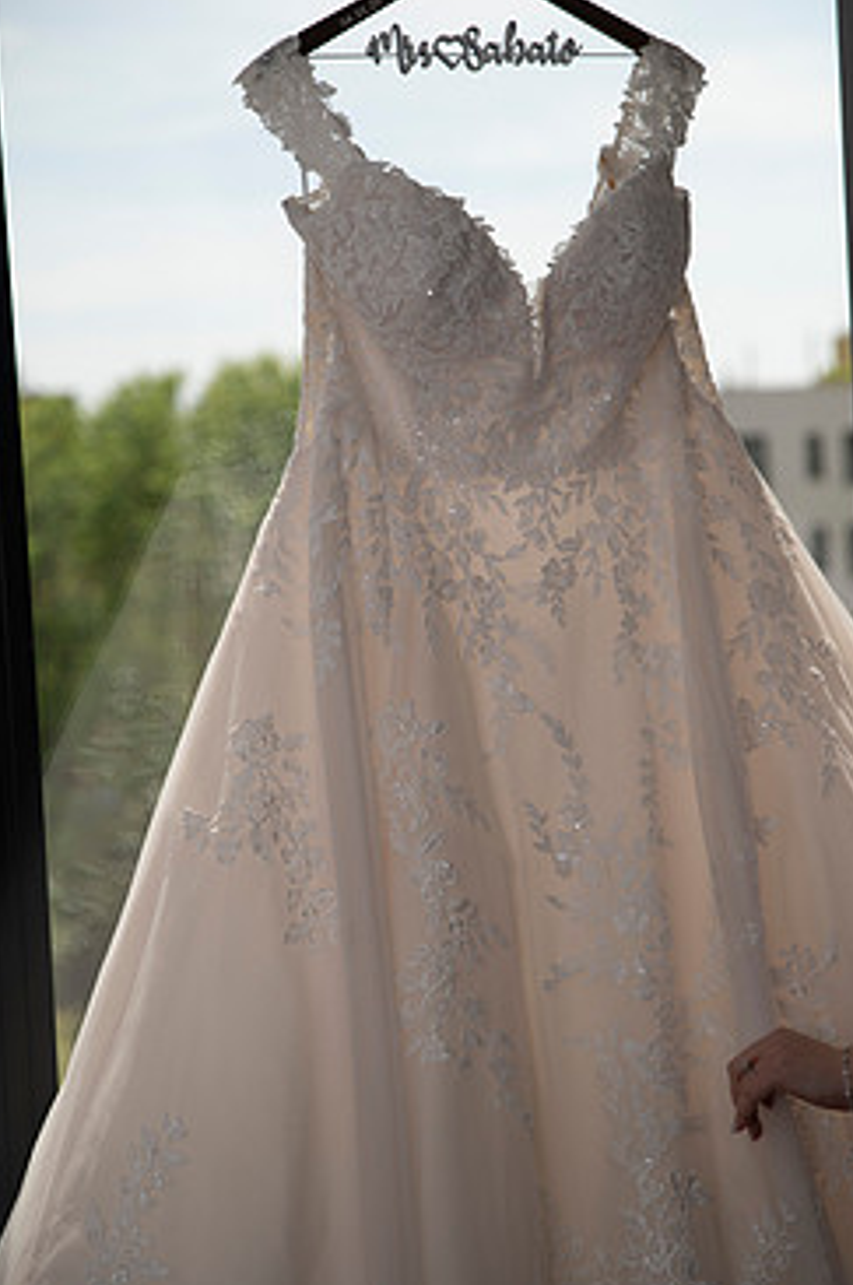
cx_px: 497
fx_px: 3065
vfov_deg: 23.7
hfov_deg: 15.8
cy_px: 639
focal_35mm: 86
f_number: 2.8
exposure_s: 1/3200
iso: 400
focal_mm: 70
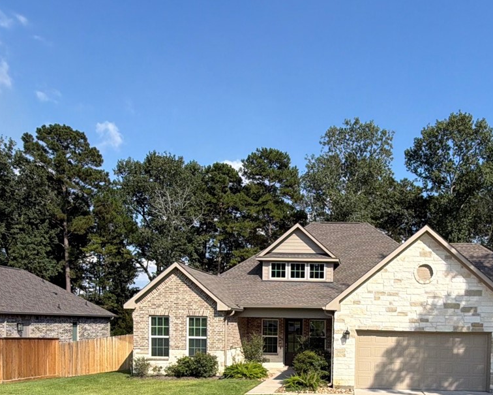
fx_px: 540
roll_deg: -1.0
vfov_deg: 37.8
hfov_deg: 47.9
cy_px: 345
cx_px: 345
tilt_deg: -1.7
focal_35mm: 37
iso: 20
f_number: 2.2
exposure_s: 1/928
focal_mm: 2.22
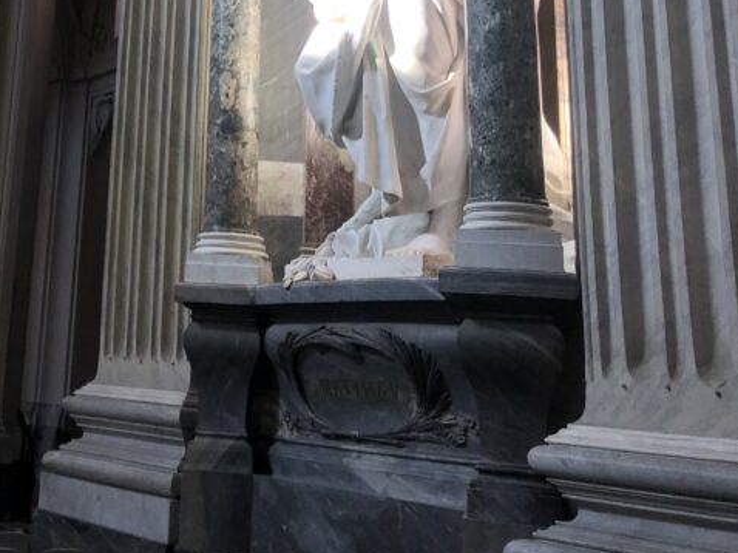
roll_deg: -3.2
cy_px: -32
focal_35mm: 60
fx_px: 1279
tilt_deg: +17.2
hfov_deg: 30.9
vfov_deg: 23.1
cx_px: 94
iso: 20
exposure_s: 1/119
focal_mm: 4
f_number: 1.8
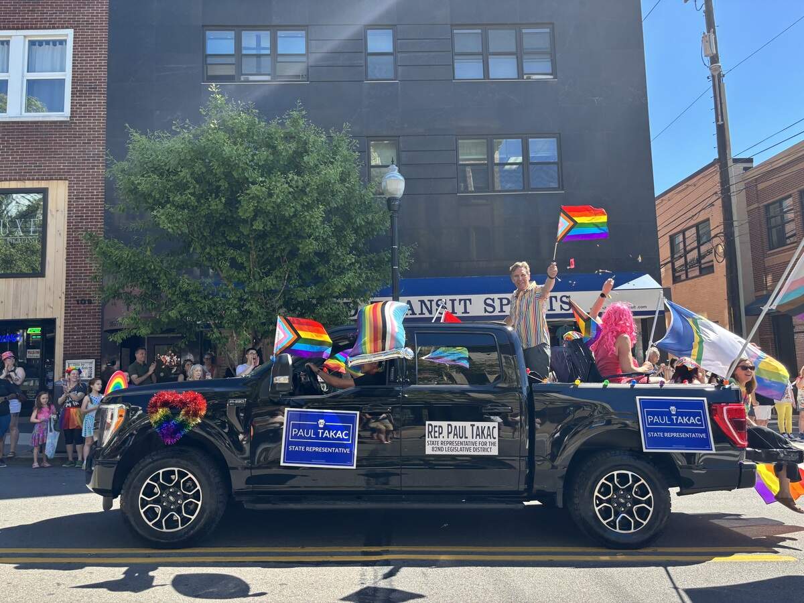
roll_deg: +1.2
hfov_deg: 67.3
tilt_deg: +5.8
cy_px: 302
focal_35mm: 26
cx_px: 402
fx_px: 604
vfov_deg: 53.1
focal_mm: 5.96
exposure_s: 1/641
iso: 50
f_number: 1.6
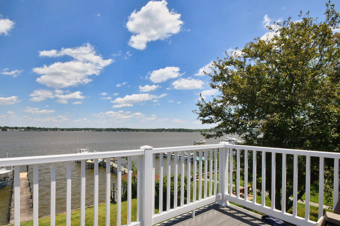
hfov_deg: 90.0
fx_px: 170
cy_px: 124
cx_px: 165
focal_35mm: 18
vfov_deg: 67.2
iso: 400
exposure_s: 1/250
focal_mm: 10
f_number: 22
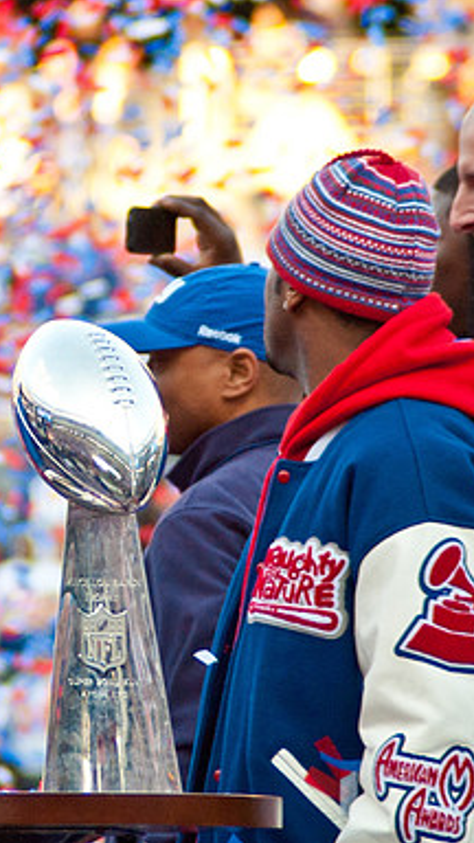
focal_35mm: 529
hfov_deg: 2.3
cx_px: 88
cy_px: 433
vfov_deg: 4.1
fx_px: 11820
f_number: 5
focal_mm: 170
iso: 320
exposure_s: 1/400
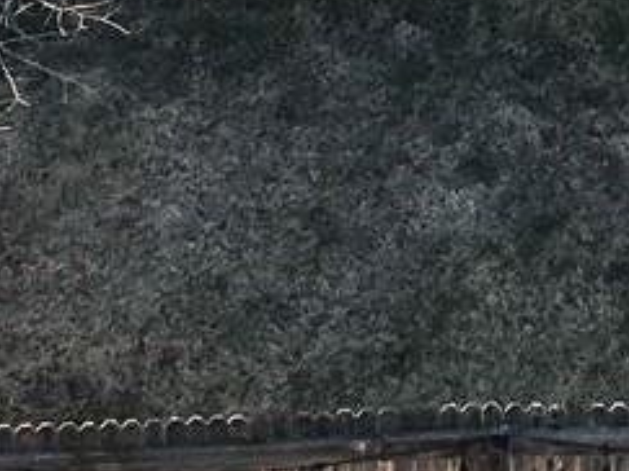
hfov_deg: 12.3
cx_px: 722
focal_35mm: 158
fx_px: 2870
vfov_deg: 8.1
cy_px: -890
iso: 310
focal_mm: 8.67
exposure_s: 1/1250
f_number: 1.8
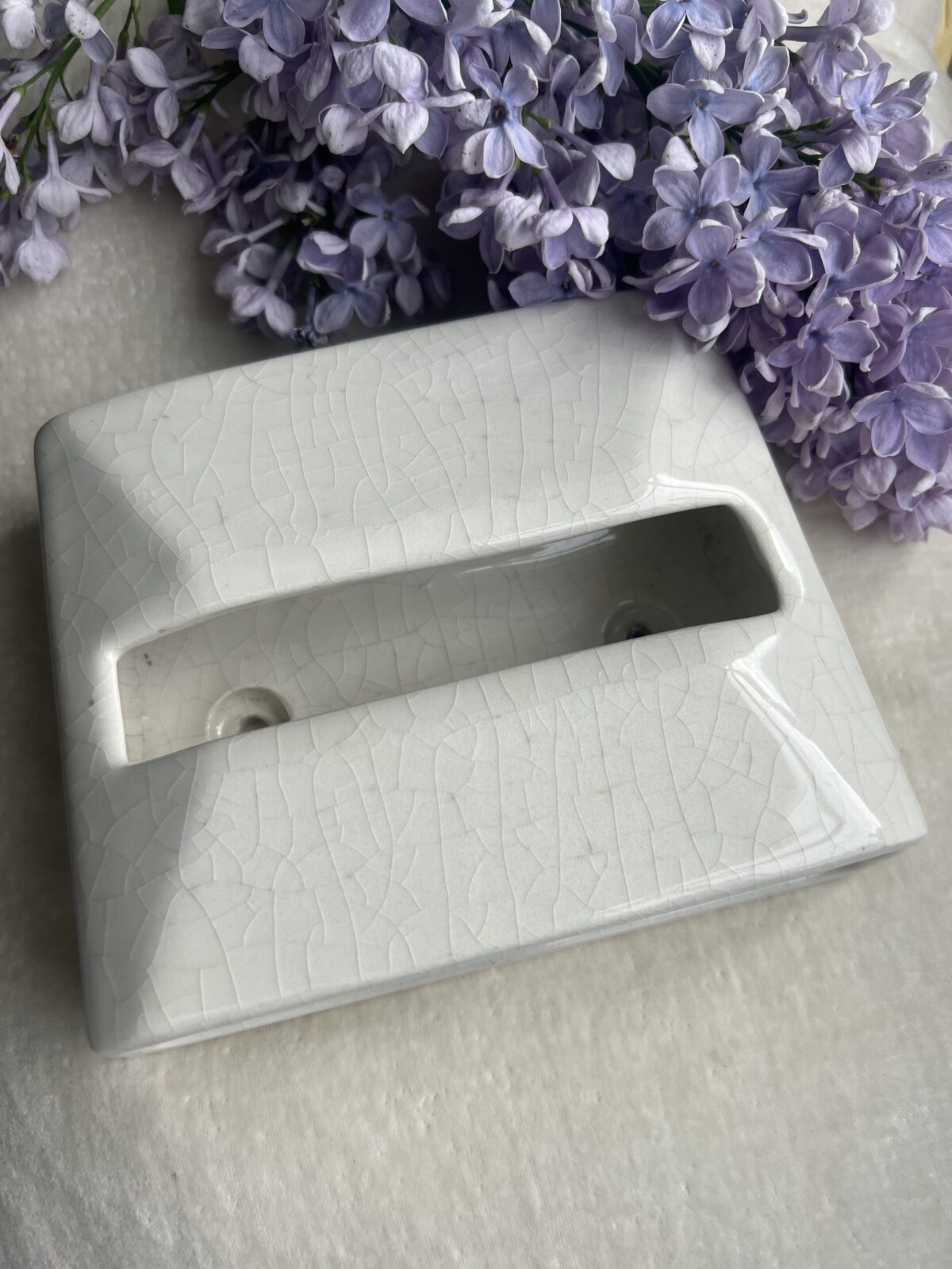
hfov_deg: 53.1
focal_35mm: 26
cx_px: 476
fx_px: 953
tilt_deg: -68.3
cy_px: 634
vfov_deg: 67.3
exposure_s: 1/932
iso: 50
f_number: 1.5
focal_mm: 5.7
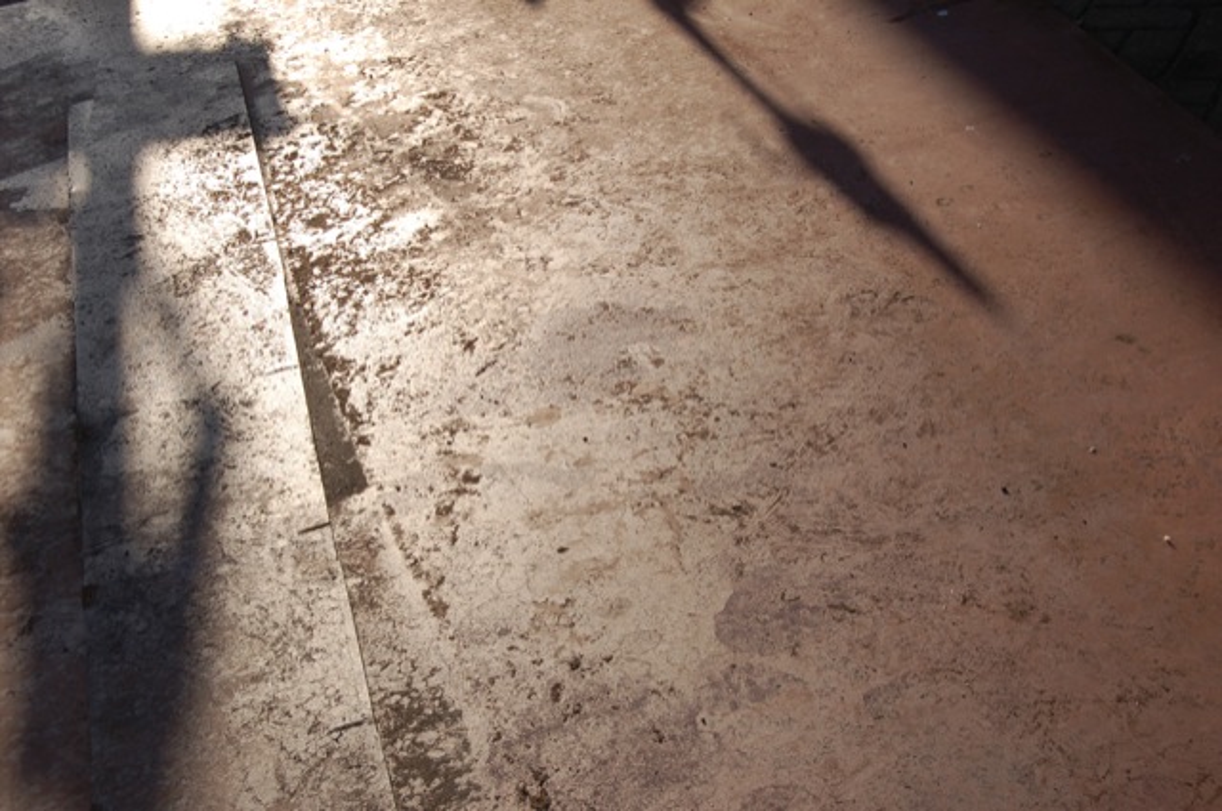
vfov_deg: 21.5
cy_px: 406
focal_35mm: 63
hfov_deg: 31.9
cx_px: 611
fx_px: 2136
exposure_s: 1/400
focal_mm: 42
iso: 200
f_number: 10
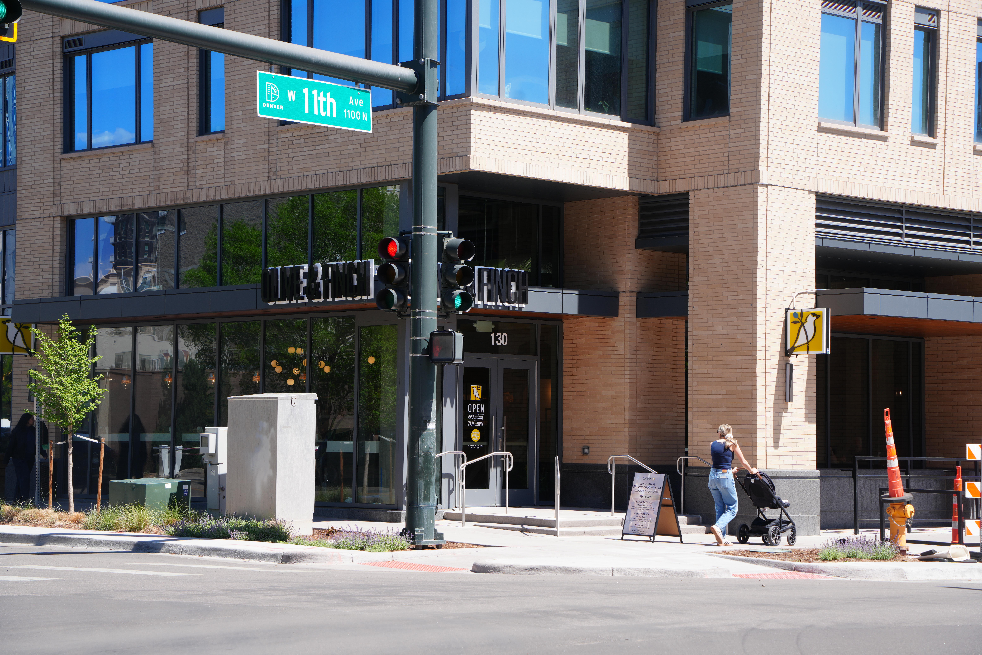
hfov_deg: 26.3
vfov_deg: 17.7
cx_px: 491
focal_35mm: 77
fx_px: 2100
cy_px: 328
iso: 100
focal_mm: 77
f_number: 8
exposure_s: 1/125
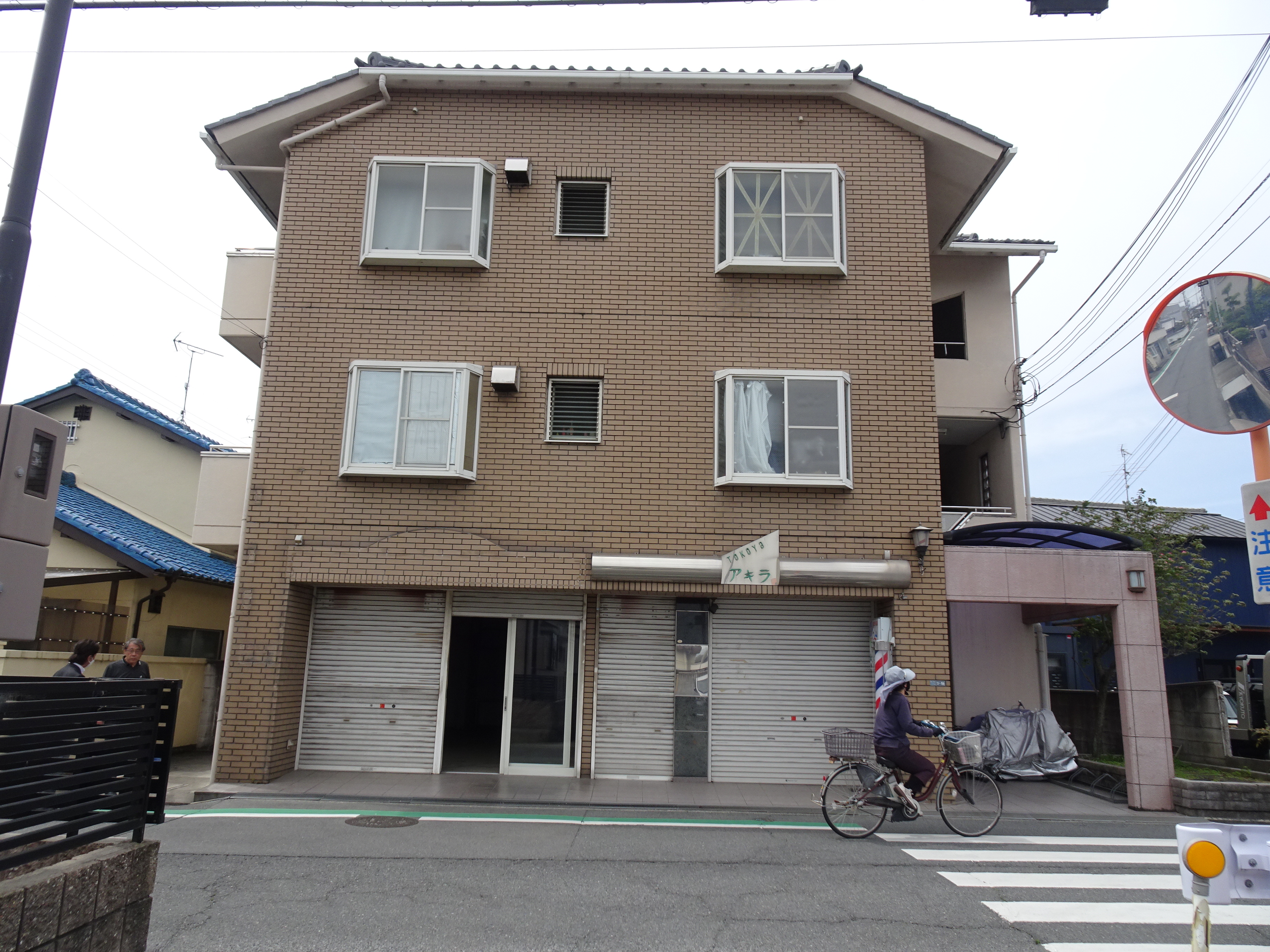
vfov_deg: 56.8
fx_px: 881
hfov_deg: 71.6
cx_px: 635
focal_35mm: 24
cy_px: 476
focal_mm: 4.1
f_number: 3.5
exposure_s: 1/640
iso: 80
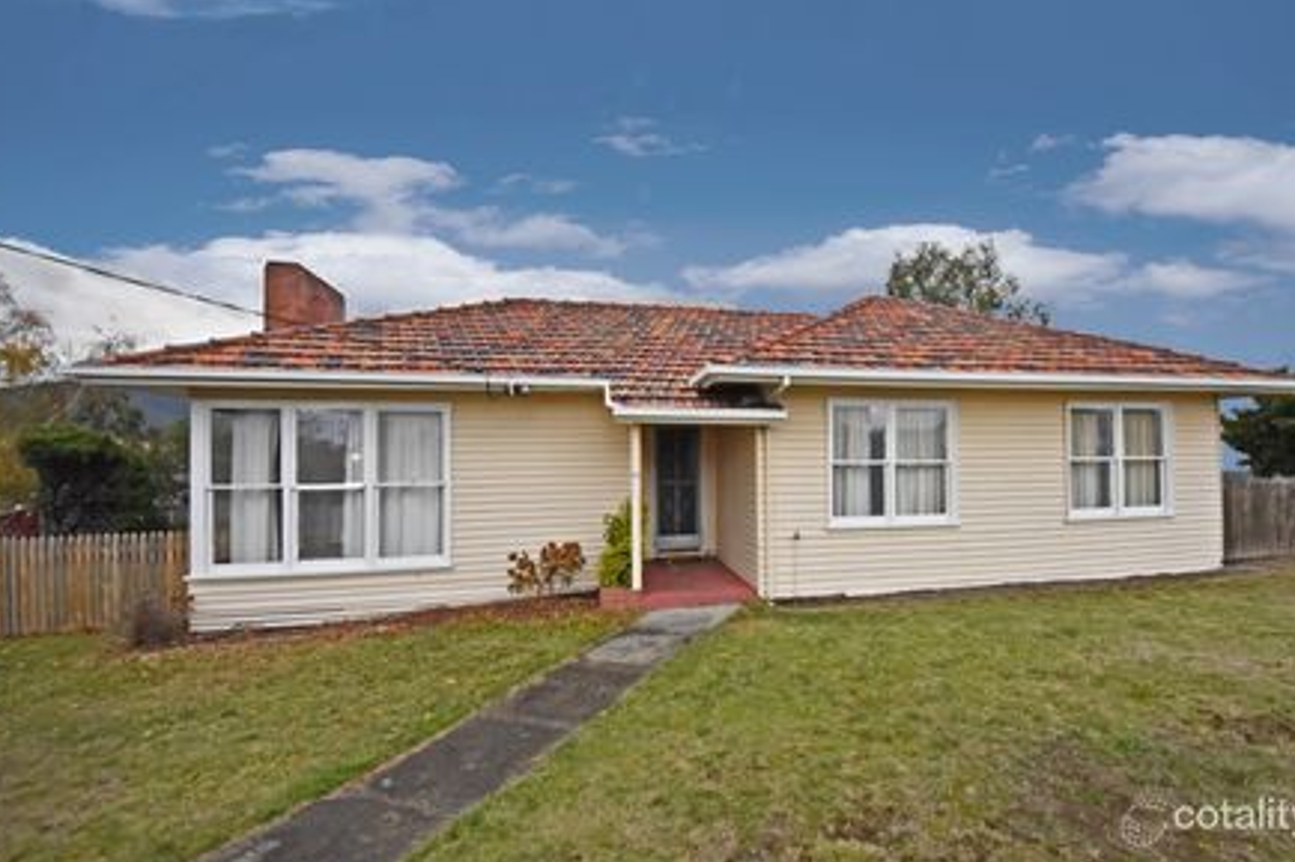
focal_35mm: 13
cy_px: 410
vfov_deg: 85.3
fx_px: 467
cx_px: 659
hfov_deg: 108.3
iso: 1400
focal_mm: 8
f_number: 4.5
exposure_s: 1/60
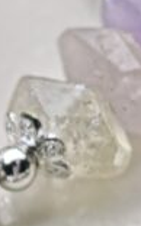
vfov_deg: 4.7
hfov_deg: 2.9
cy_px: 251
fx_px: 2771
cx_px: 201
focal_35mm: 449
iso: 100
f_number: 2.1
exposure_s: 1/200
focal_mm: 16.53
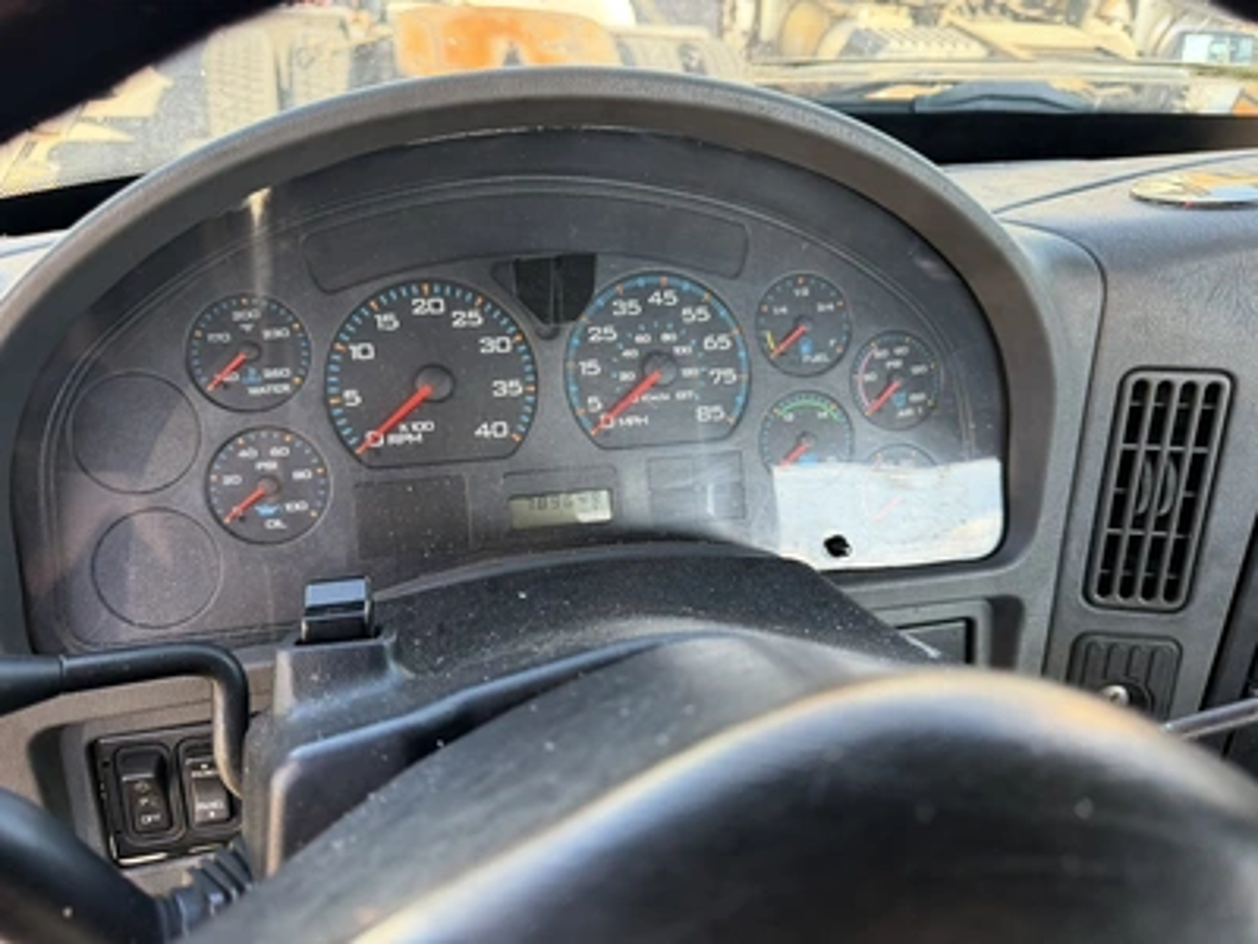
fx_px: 872
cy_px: 472
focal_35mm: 24
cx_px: 629
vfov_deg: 56.8
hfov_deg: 71.6
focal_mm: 6.76
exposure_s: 1/224
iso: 160
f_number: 1.78
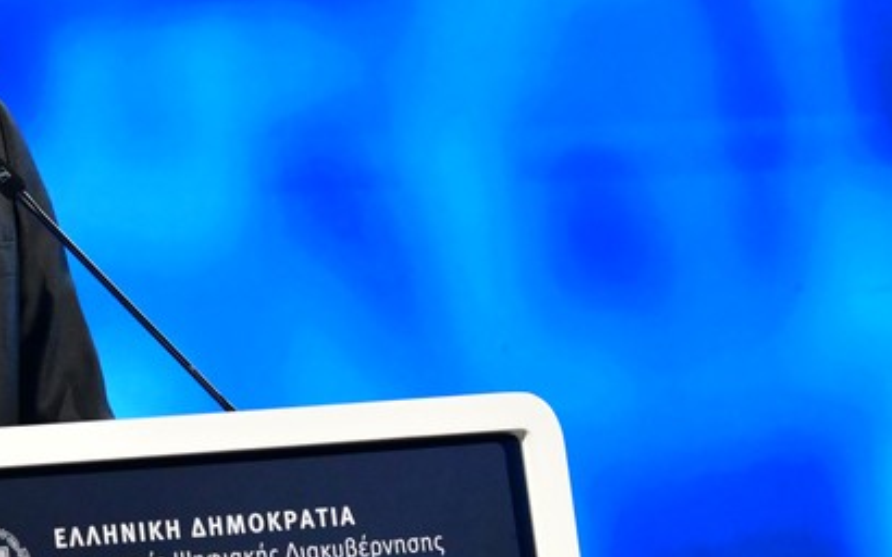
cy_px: -139
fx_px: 5371
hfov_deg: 9.3
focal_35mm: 221
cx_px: -285
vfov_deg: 5.9
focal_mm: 74
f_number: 5.6
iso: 8000
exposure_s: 1/320
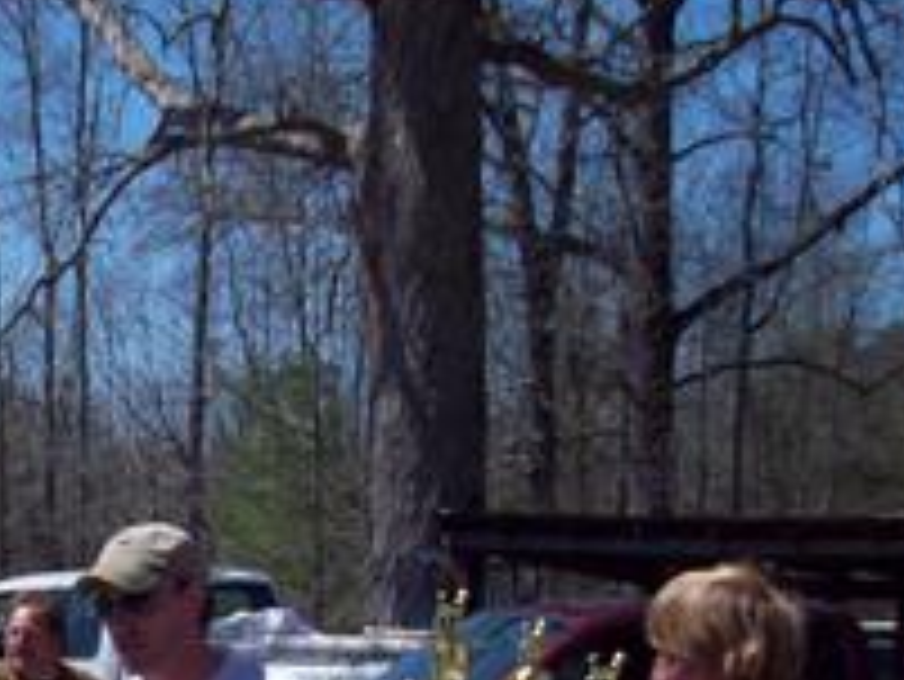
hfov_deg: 16.4
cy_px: 977
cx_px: 40
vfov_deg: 12.1
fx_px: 3083
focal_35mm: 118
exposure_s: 1/505
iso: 80
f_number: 5.6
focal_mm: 6.2
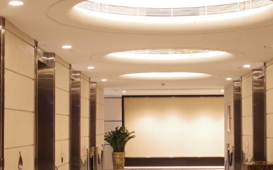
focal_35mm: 76
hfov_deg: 27.2
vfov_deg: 16.5
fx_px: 565
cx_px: 146
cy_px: 195
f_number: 7.1
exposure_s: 1/1.25
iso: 80
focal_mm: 20.63
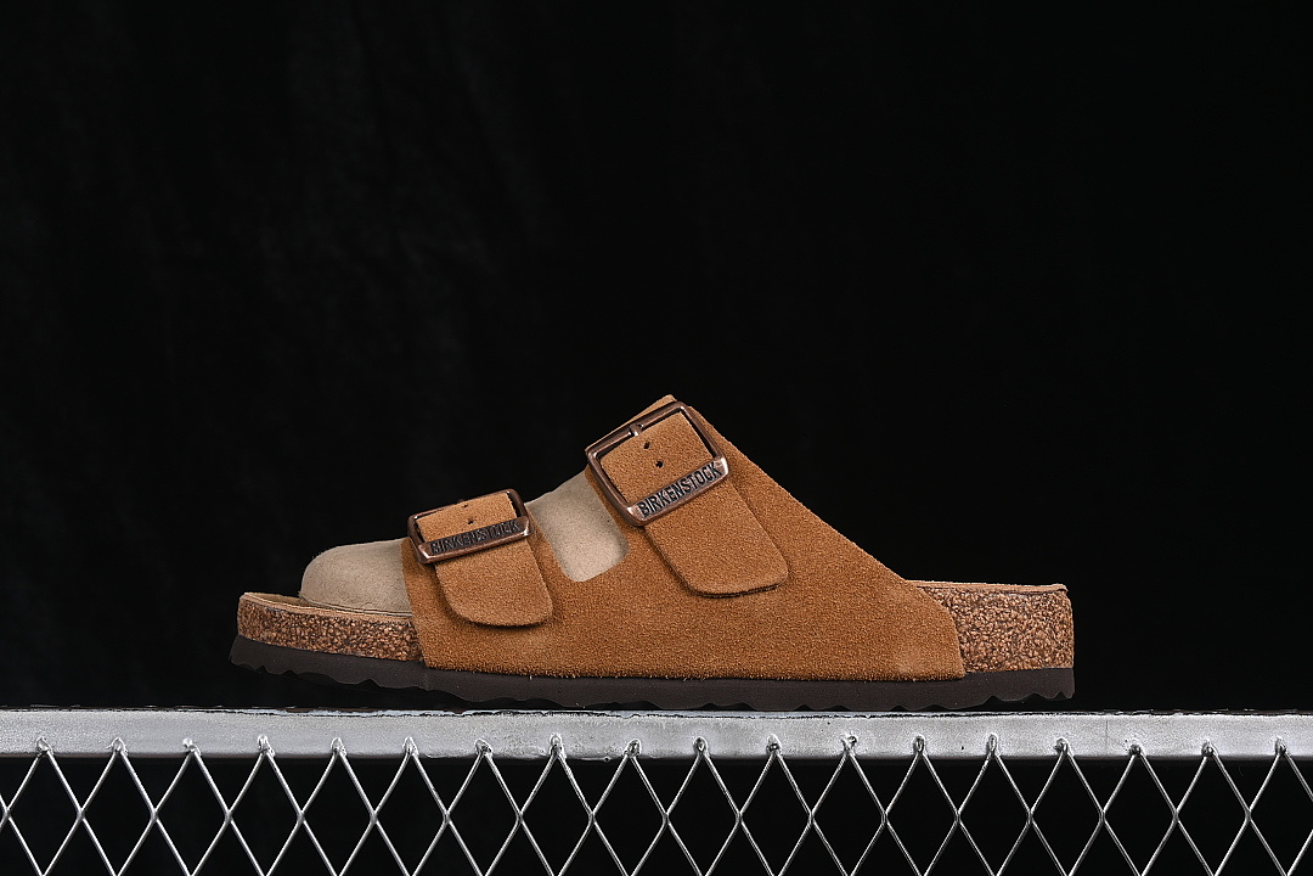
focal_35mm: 75
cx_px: 656
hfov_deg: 27.0
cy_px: 438
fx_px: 2735
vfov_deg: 18.2
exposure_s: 1/80
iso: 160
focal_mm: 50
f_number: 8
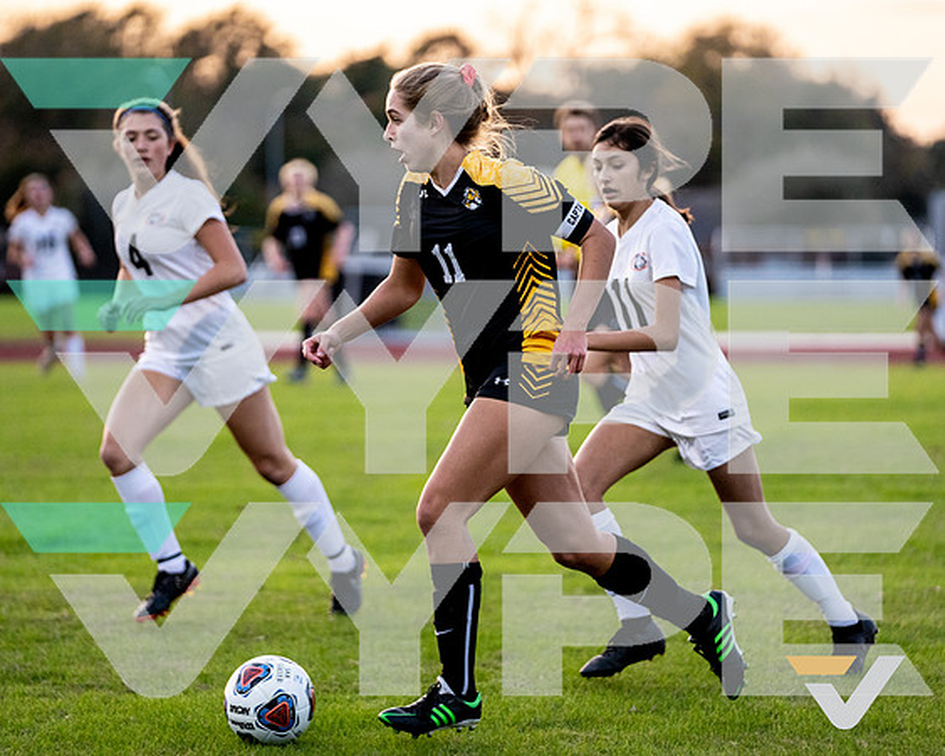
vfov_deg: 8.4
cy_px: 364
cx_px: 503
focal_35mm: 183
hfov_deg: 10.5
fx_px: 5129
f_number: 2.8
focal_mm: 152
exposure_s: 1/1600
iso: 1250
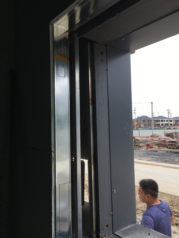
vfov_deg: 61.7
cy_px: 119
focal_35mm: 29
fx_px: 200
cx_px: 90
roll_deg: +1.9
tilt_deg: +3.5
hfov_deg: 48.2
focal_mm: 4.15
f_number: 2.2
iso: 25
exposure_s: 1/538
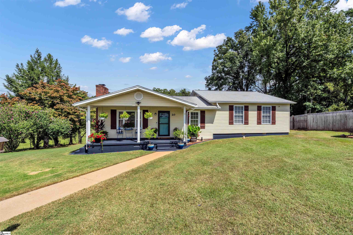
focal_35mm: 16
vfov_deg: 73.7
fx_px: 157
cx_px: 176
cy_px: 118
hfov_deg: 96.7
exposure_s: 1/500
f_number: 9
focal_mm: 16
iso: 160
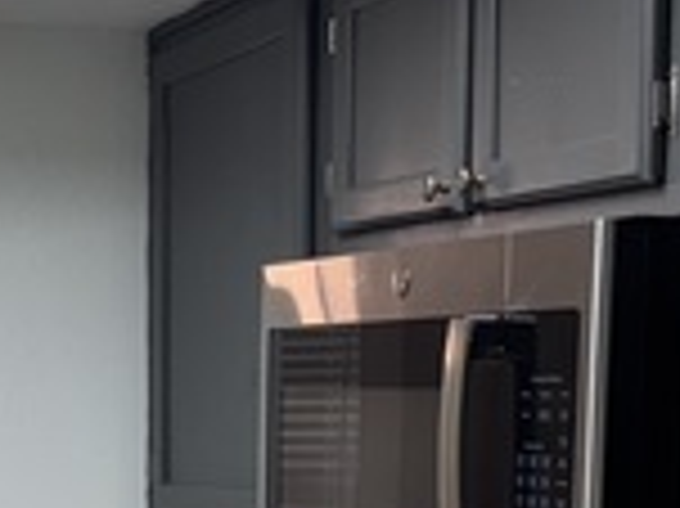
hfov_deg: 18.1
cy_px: 616
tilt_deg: -5.8
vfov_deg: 13.5
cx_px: -11
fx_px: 2081
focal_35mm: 106
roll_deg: -0.6
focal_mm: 6.76
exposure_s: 1/120
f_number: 1.78
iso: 80
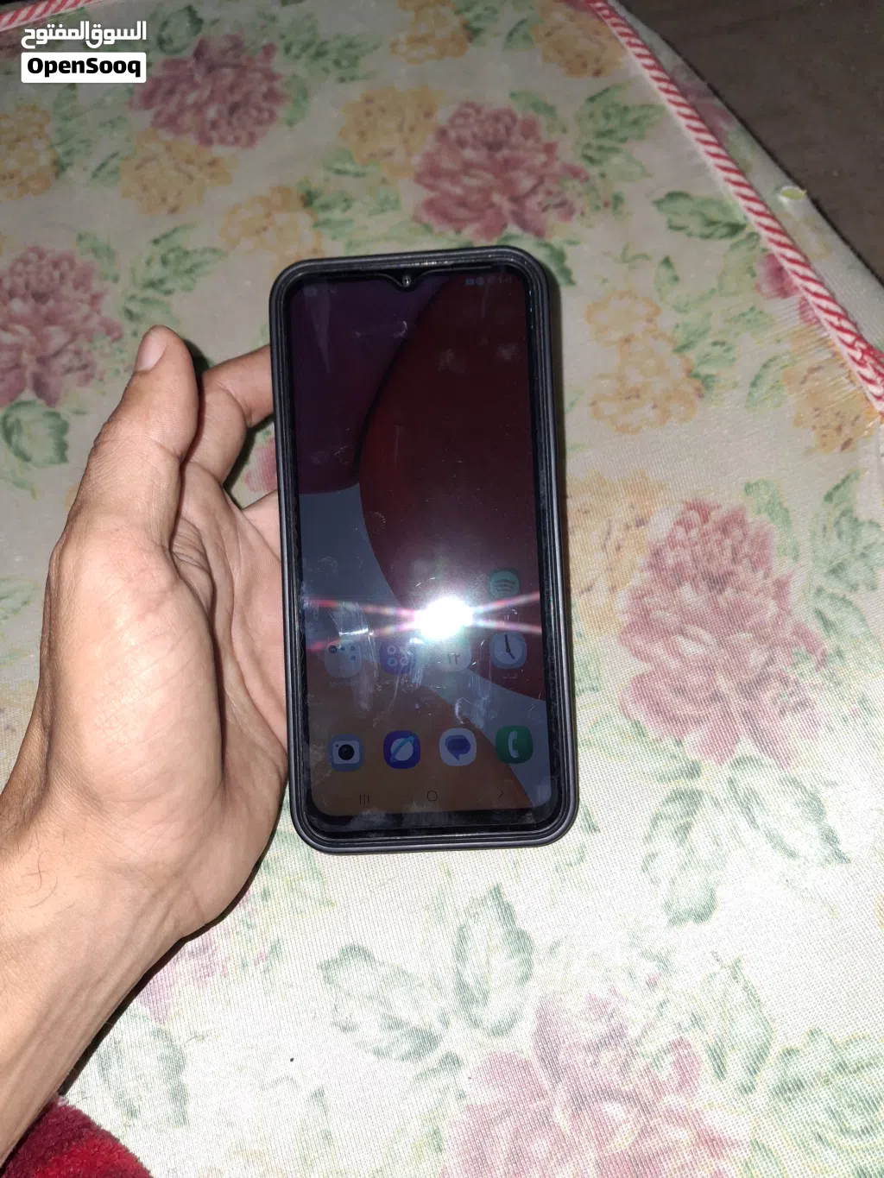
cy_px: 589
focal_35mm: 25
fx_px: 851
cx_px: 442
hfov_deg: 54.9
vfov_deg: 69.4
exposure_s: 1/25
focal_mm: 4.69
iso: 25
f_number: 1.8
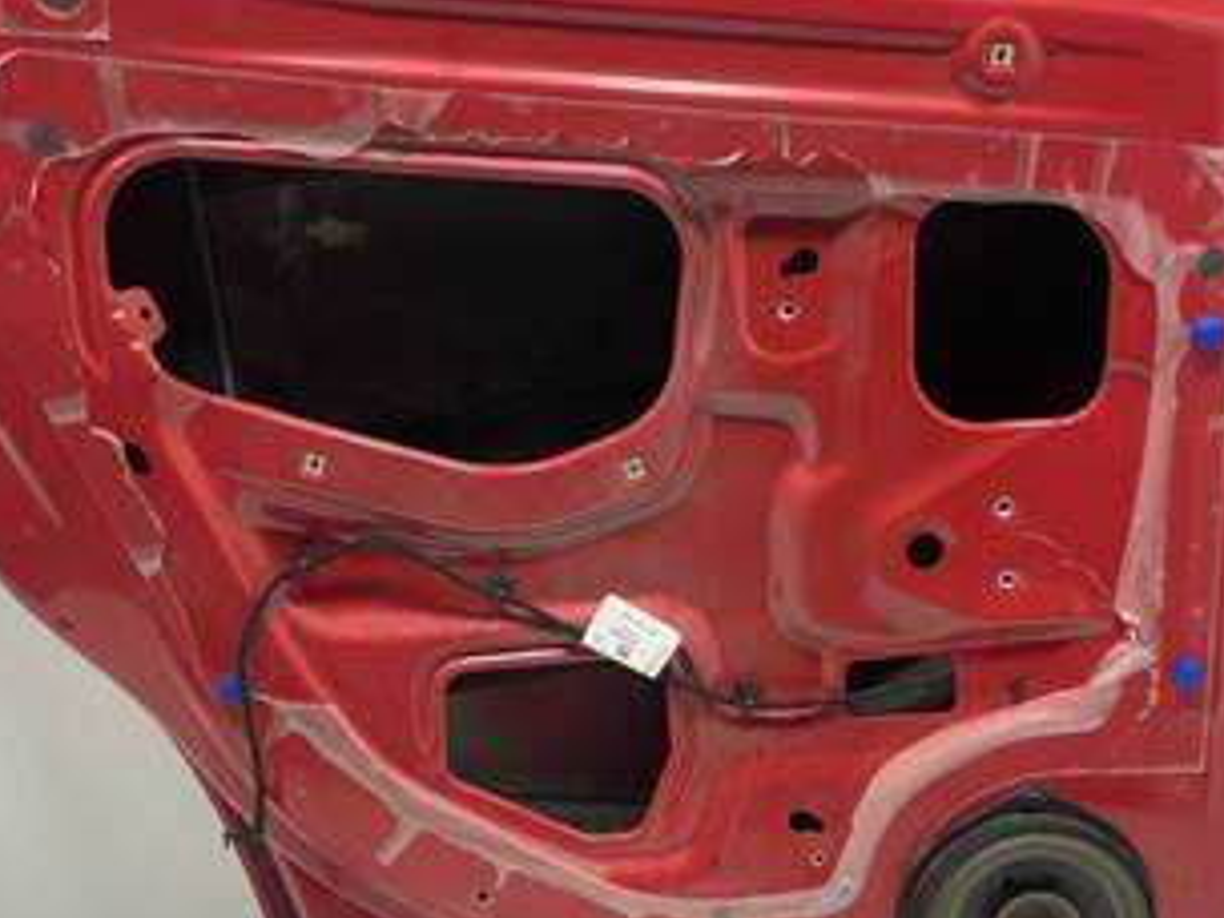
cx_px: 564
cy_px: 560
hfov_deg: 45.7
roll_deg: -1.4
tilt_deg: -21.7
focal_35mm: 41
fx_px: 1450
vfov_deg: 35.0
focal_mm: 4.2
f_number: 1.6
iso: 160
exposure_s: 1/50
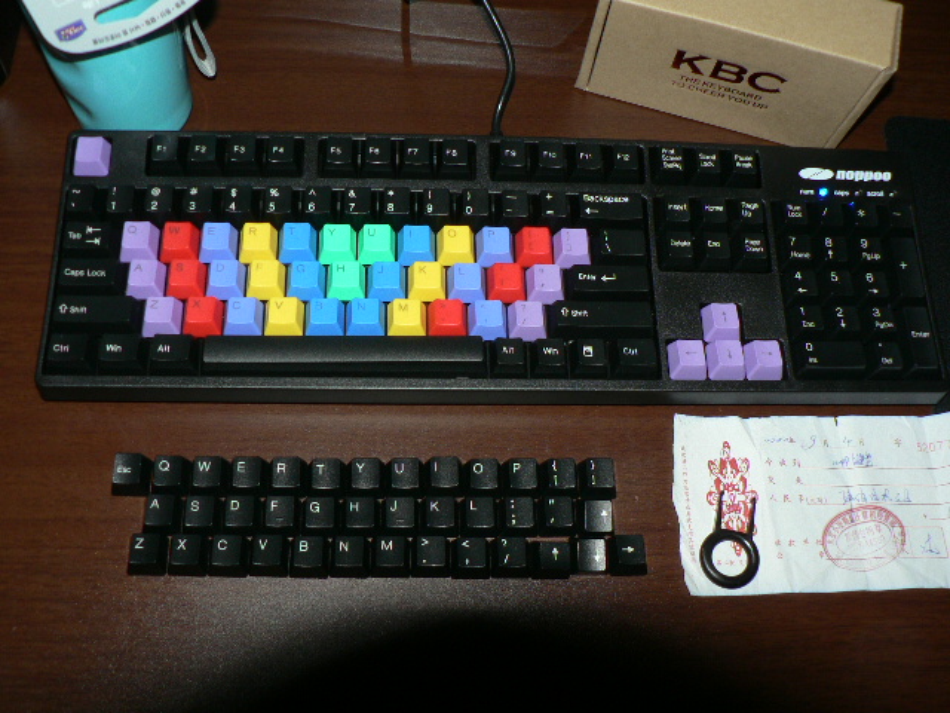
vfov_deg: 39.7
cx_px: 475
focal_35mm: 36
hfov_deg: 51.4
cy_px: 356
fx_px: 988
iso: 100
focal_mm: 6
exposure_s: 1/50
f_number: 2.8
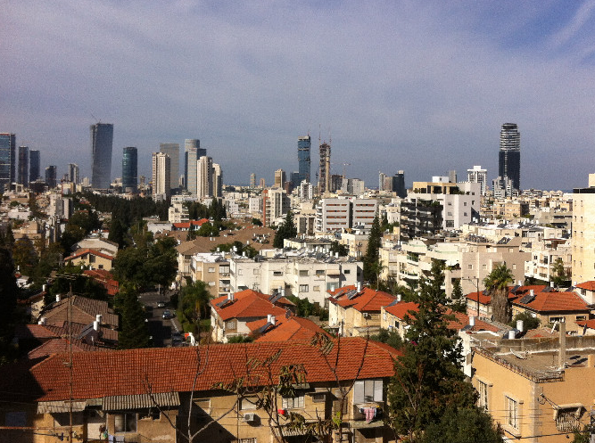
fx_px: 720
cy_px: 189
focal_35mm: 42
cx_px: 326
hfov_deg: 44.8
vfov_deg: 34.2
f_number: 2.8
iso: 80
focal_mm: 3.85
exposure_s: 1/3016
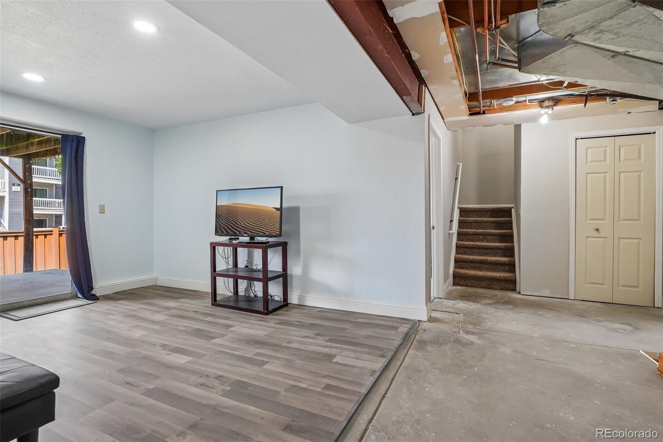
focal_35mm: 16
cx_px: 332
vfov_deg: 72.0
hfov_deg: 95.0
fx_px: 304
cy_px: 221
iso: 500
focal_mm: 11
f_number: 8
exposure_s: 1/15
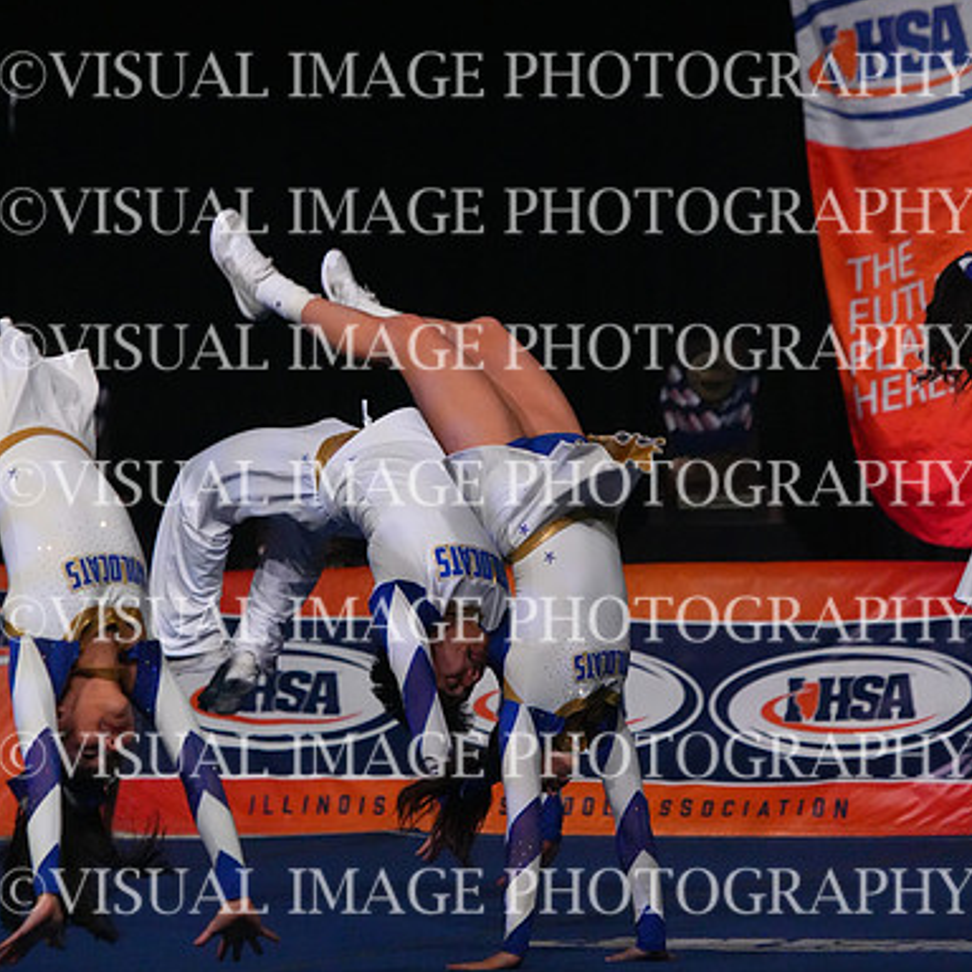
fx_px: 10198
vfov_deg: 5.5
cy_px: 415
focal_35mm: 321
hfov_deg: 5.5
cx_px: 487
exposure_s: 1/1250
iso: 16000
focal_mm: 250
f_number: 5.6
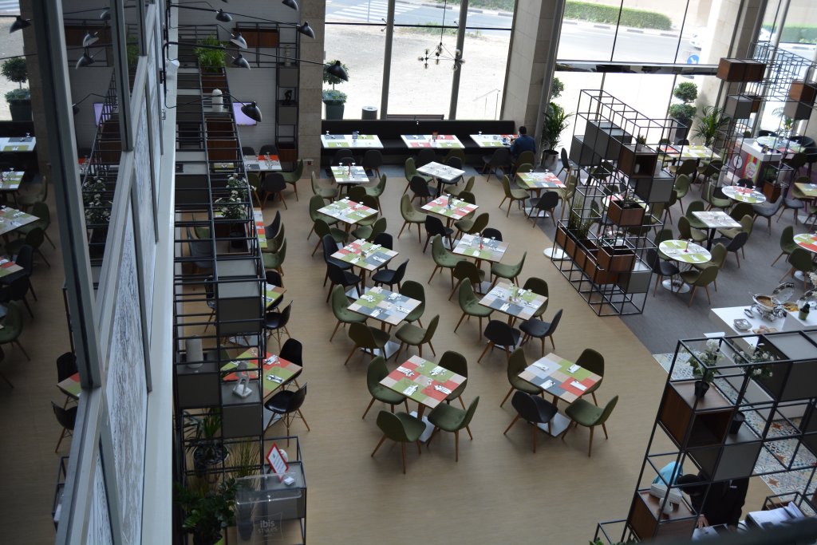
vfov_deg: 38.4
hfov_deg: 55.1
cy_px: 272
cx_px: 408
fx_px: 783
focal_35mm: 34
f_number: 5.6
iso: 360
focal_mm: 23
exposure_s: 1/125
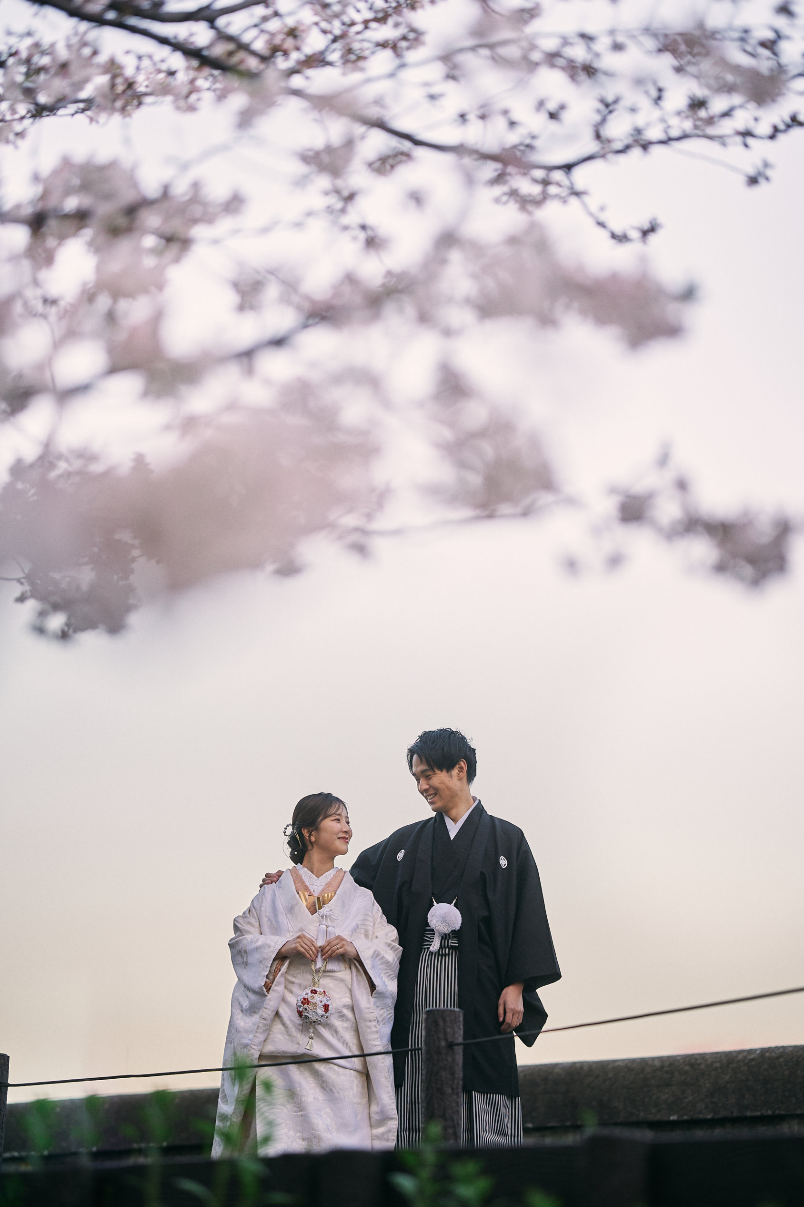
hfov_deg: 15.9
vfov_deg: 23.6
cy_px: 602
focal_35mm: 86
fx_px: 2881
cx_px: 403
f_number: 1.4
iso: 160
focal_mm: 85
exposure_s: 1/640
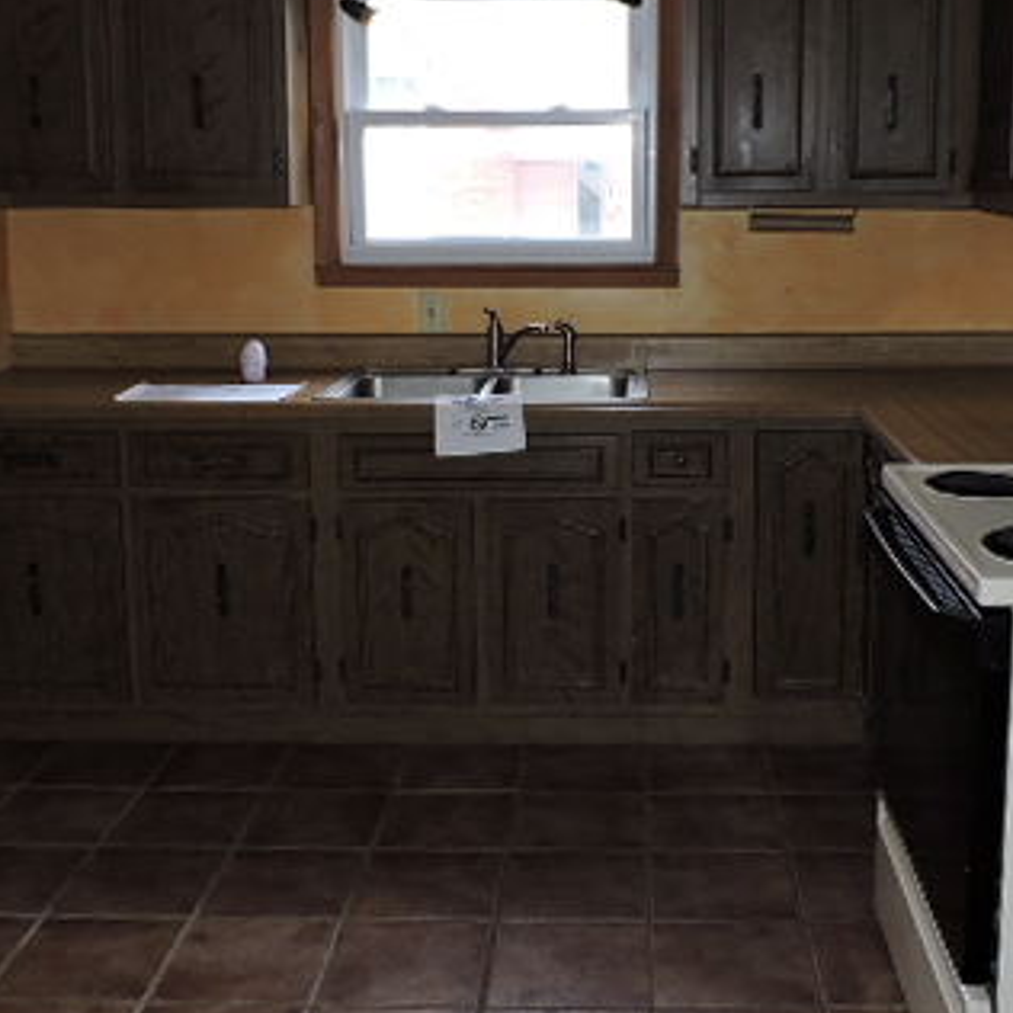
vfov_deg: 38.9
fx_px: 1424
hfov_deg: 39.1
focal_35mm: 43
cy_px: 385
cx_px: 580
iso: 200
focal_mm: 4.3
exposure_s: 1/30
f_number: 3
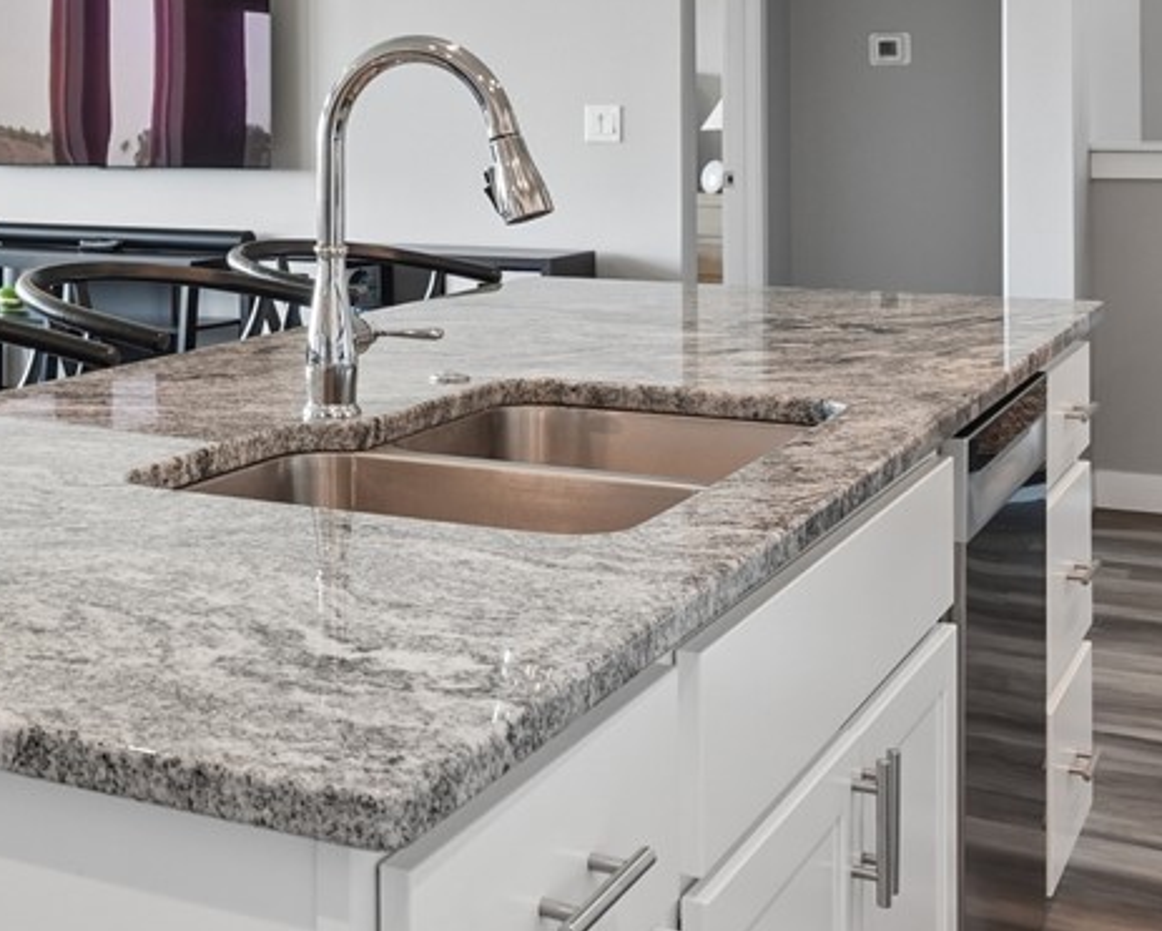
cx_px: 210
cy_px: 87
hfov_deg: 33.0
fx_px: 1893
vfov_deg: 26.7
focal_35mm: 55
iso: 400
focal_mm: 16
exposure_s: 1/30
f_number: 8
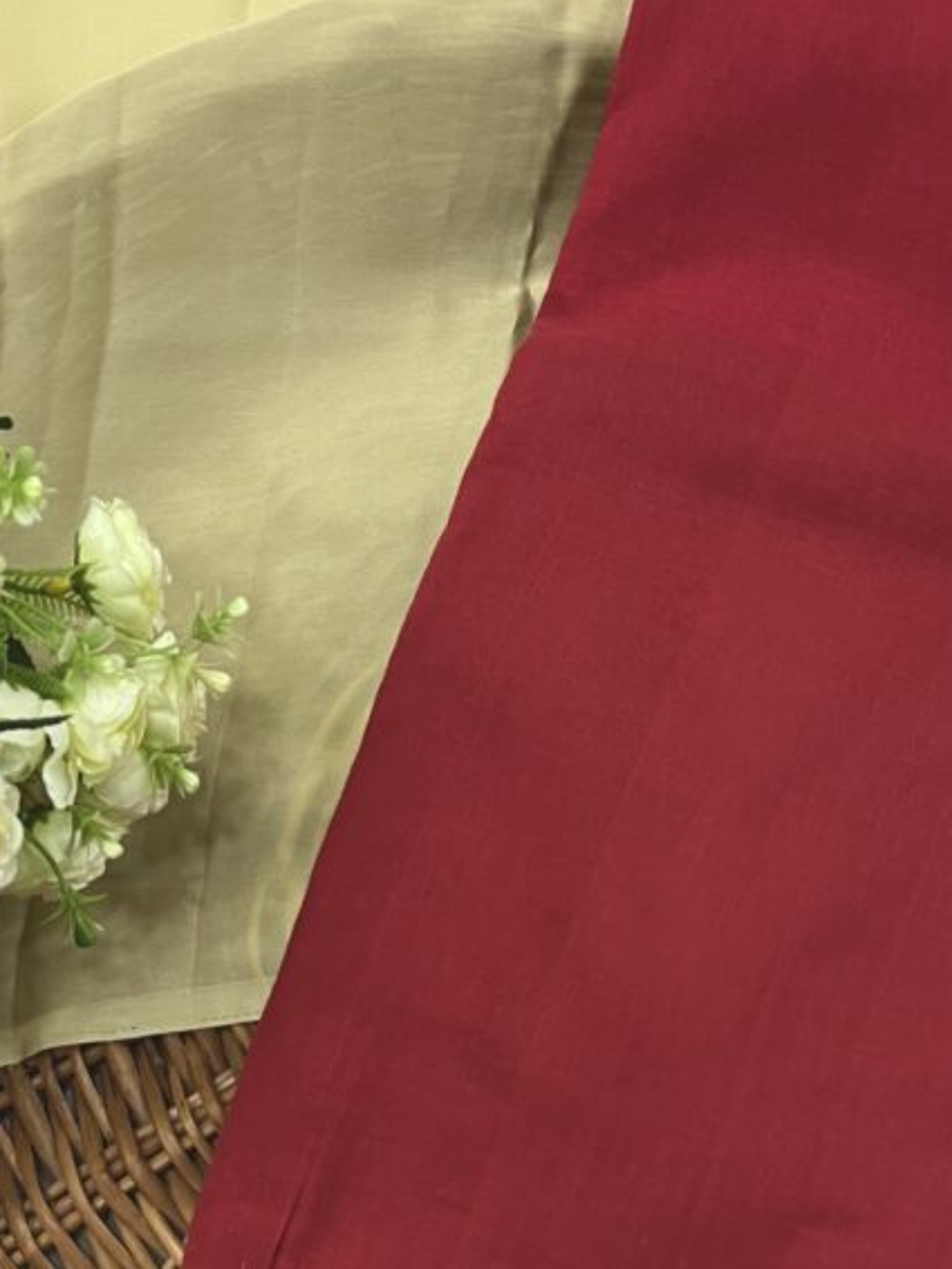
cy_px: 984
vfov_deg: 39.1
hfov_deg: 30.8
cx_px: 580
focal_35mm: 47
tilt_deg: -77.6
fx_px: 1722
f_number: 1.6
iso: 80
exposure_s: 1/50
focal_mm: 5.1
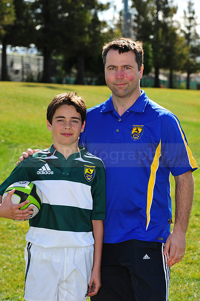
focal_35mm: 110
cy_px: 150
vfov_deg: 18.6
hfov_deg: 12.4
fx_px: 918
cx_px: 100
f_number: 6.3
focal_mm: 110
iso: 200
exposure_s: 1/400
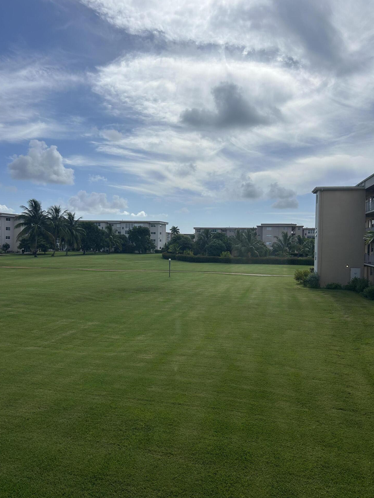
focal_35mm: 27
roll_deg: -2.3
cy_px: 246
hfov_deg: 51.3
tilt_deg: -4.3
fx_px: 389
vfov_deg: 65.3
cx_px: 183
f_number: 1.5
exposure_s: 1/5319
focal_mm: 5.7
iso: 50
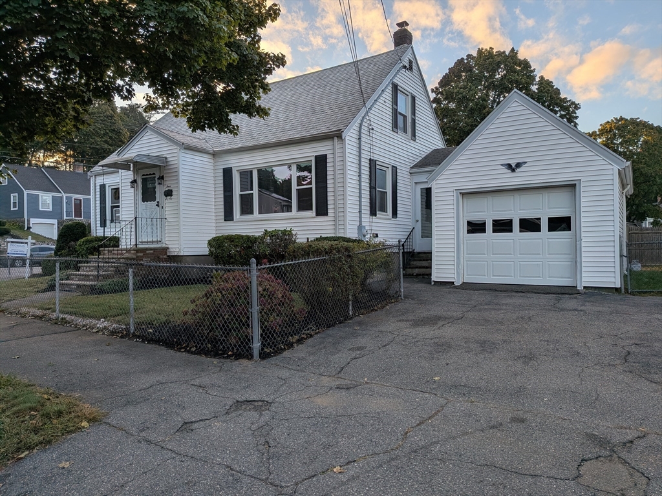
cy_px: 248
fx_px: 459
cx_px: 331
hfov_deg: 71.6
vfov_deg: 56.8
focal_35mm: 24
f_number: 1.7
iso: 29
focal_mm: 4.53
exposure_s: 1/509
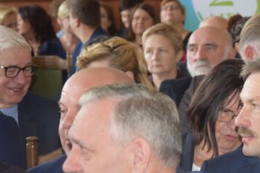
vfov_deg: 5.7
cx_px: 256
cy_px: 107
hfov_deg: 8.5
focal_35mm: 240
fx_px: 1734
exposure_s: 1/60
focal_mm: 75
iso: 1800
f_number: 5.3
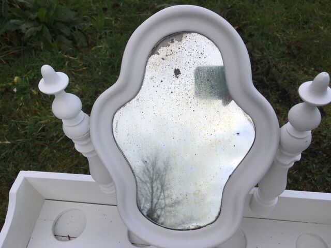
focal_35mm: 29
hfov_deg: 61.7
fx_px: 277
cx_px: 166
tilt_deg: -53.7
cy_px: 124
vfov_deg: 48.2
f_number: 2.2
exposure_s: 1/455
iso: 25
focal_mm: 4.15
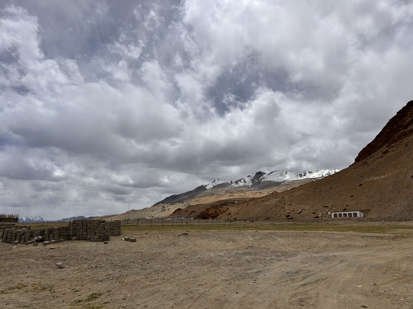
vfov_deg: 53.1
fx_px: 310
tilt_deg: +14.4
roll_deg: +0.2
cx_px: 206
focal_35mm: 26
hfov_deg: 67.3
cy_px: 154
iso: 50
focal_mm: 5.7
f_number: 1.5
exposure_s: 1/16393
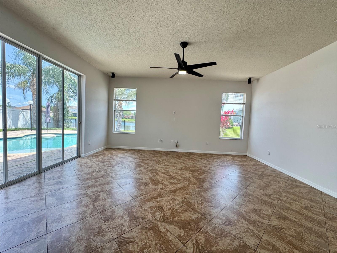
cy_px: 126
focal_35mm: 14
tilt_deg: -3.0
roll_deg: -2.8
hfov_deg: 102.1
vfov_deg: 85.7
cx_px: 168
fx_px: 136
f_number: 2.2
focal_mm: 2.22
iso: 50
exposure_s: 1/120
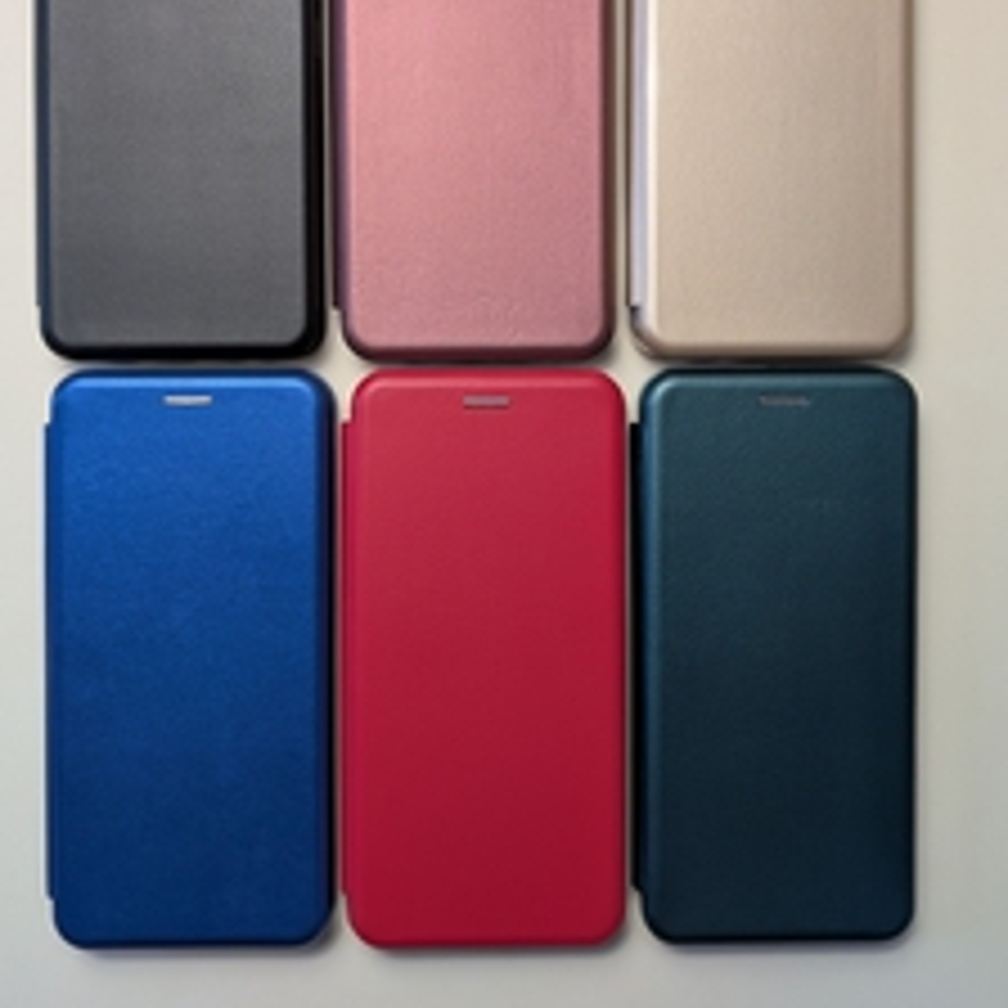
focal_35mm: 38
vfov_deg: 43.5
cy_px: 371
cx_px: 490
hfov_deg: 43.9
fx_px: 1252
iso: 26
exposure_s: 1/23.8
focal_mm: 6.9
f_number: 1.68
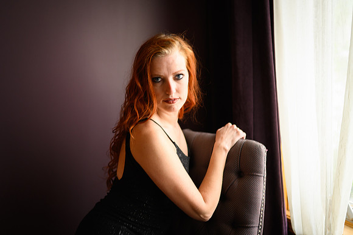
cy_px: 118
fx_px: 490
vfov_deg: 27.0
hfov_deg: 39.6
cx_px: 176
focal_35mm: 50
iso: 400
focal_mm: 50
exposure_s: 1/100
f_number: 1.8
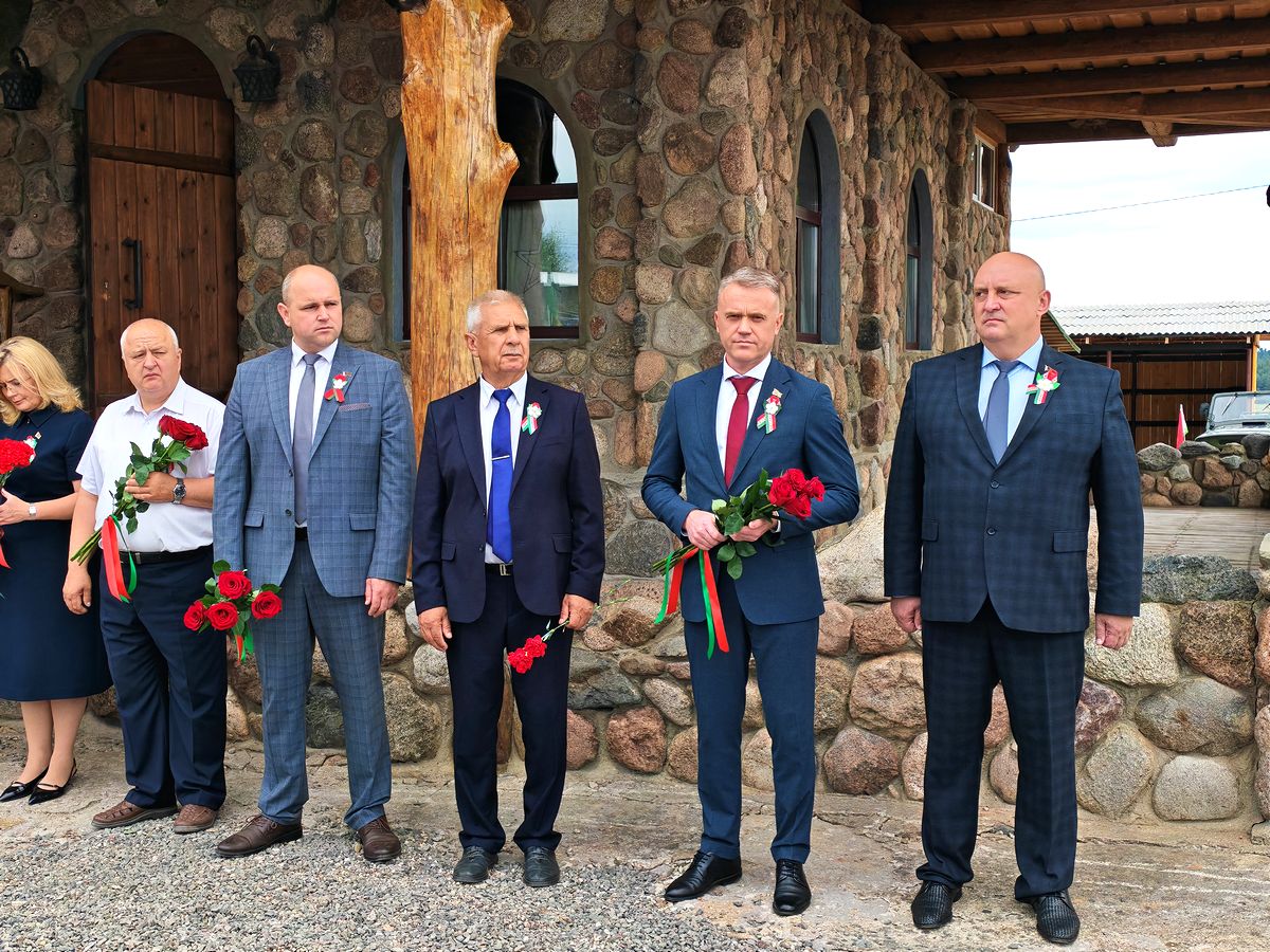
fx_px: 1761
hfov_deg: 39.7
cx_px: 635
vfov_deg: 30.3
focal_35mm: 48
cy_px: 476
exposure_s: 1/260
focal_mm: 6.12
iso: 50
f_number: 1.9
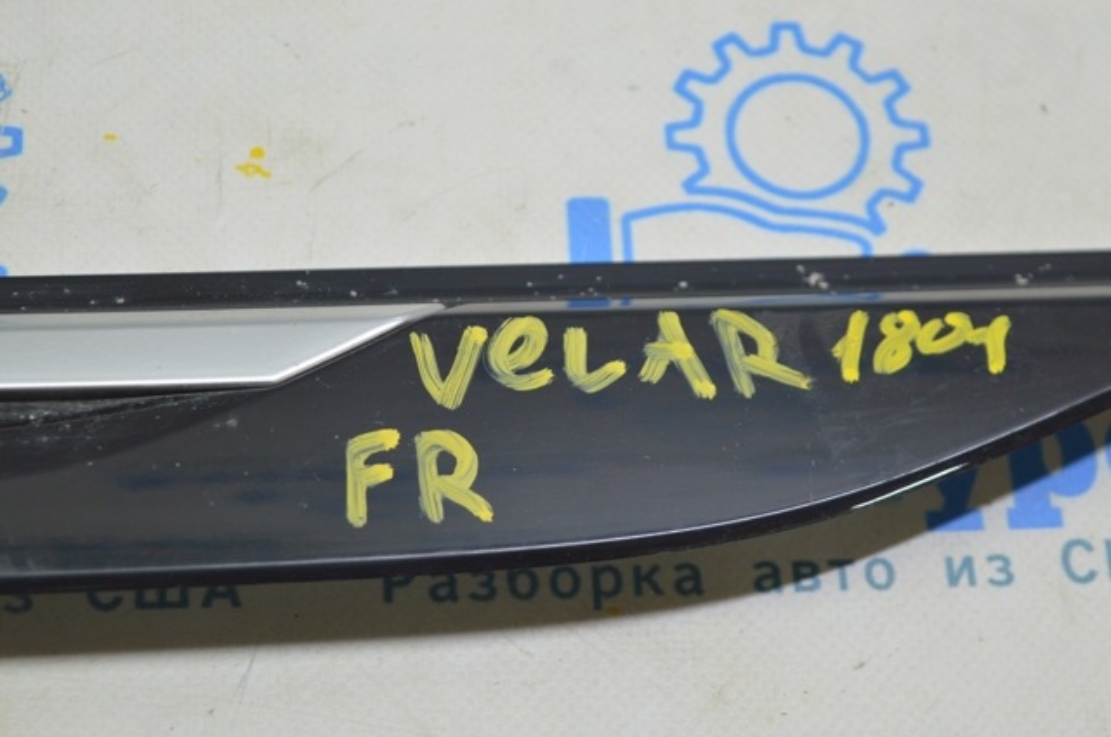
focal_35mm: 82
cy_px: 368
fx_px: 2543
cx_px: 556
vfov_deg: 16.5
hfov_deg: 24.6
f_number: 5.6
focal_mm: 55
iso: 400
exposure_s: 1/20
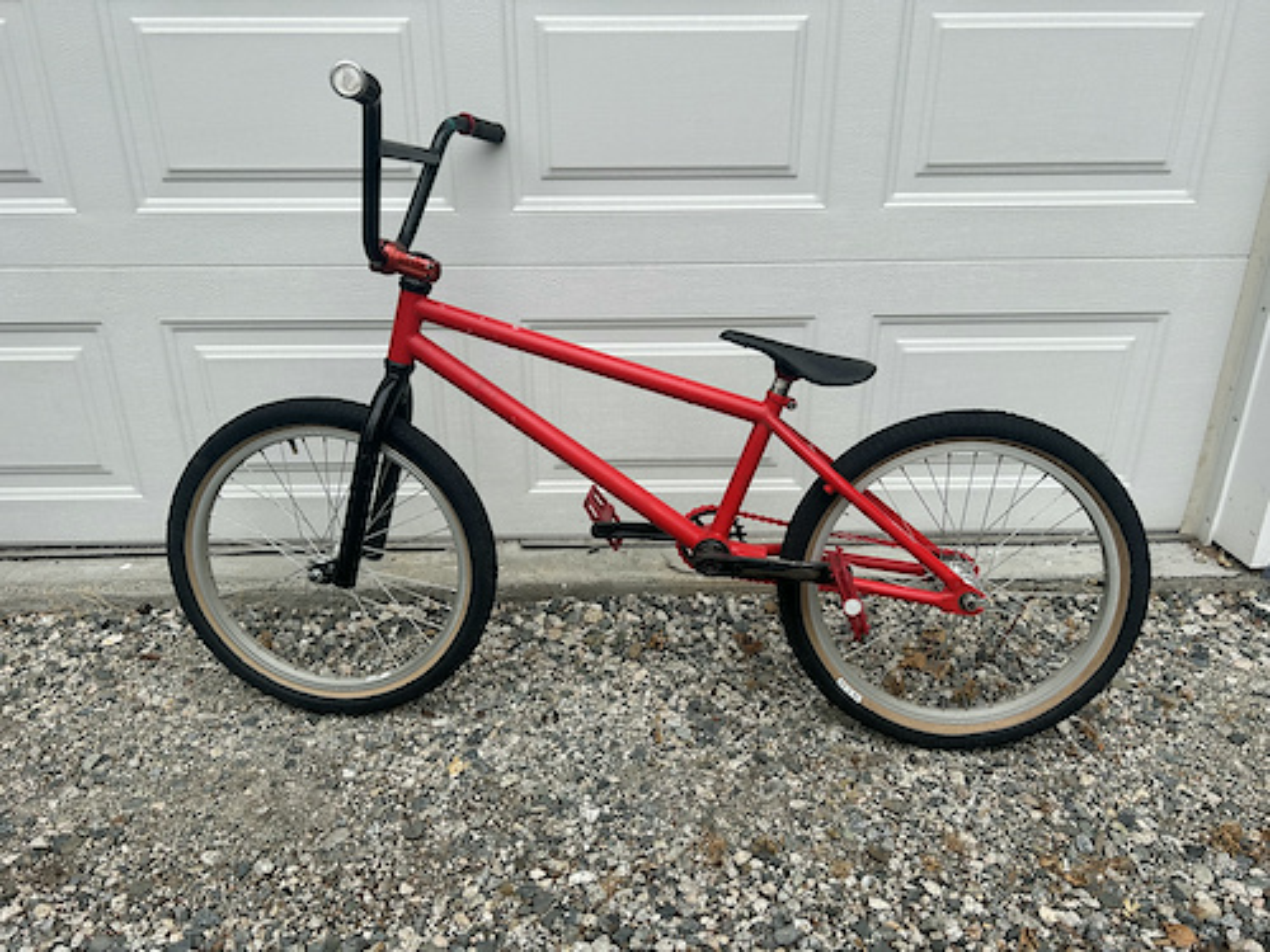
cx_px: 635
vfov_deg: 53.1
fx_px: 954
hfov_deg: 67.3
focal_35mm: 26
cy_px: 476
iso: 50
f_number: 1.5
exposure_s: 1/678
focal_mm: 5.7
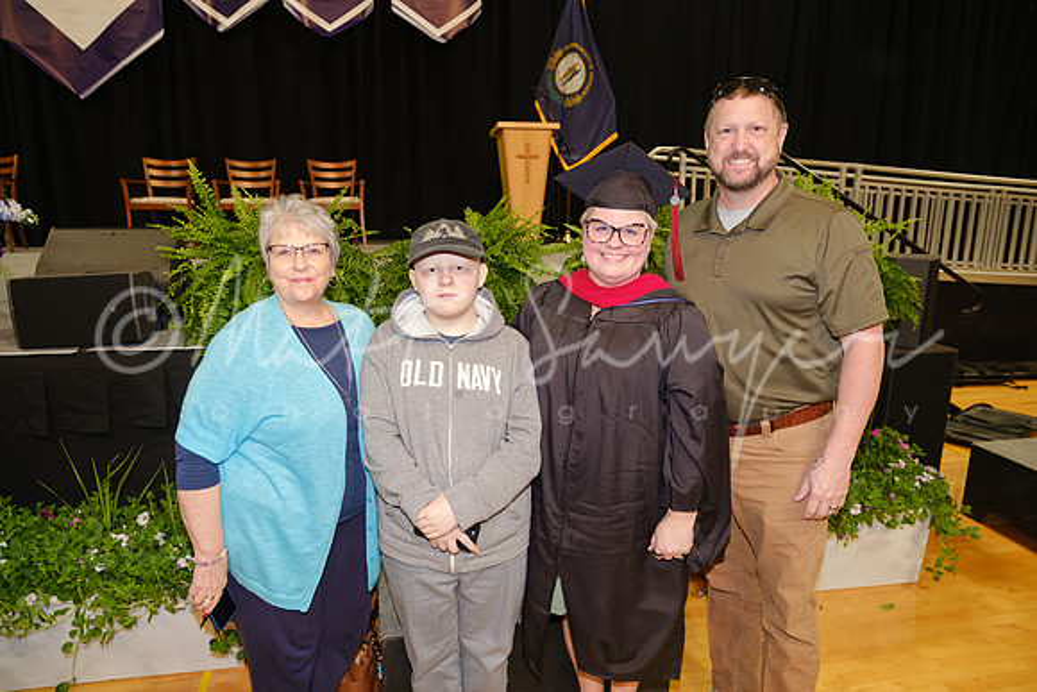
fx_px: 691
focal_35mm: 24
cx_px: 518
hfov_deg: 73.7
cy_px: 346
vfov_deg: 53.2
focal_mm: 16
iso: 1250
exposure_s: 1/125
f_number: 2.8
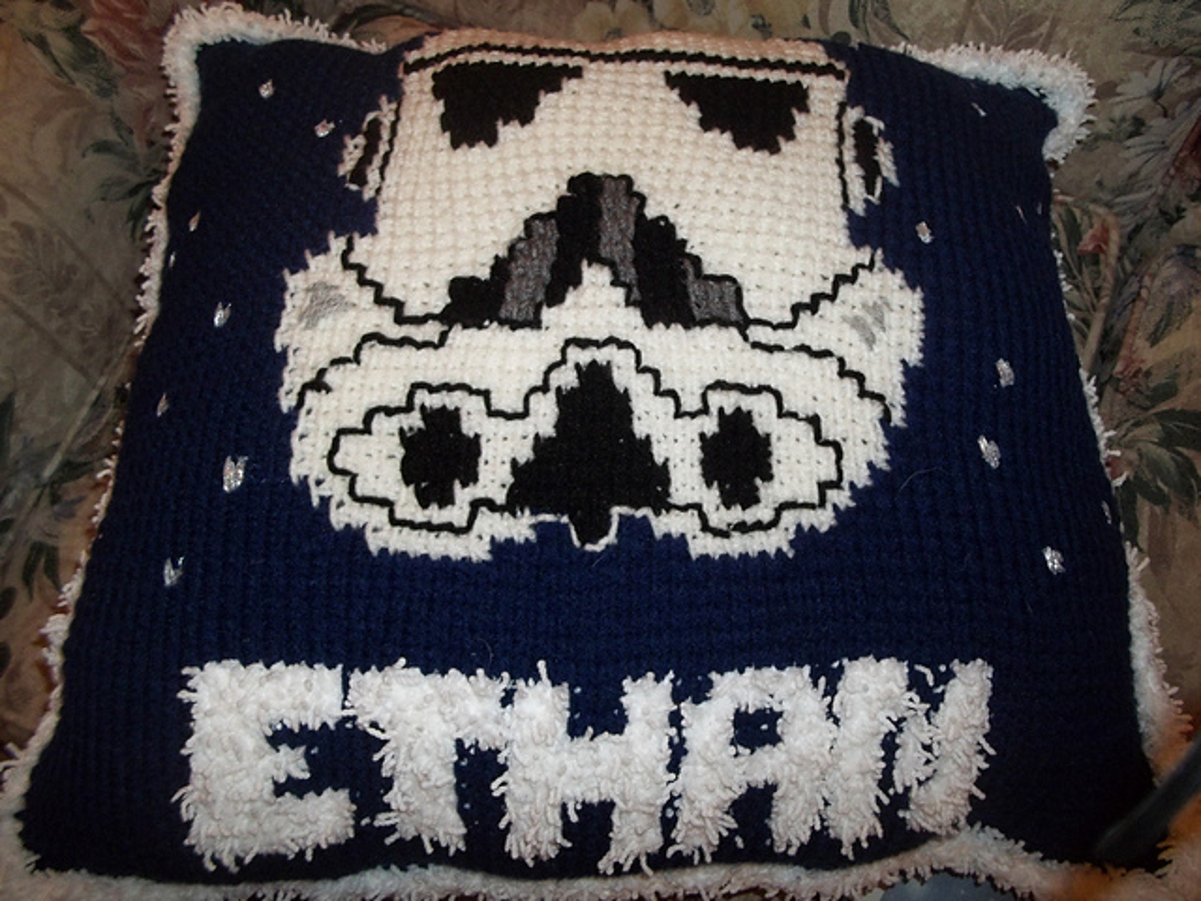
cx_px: 600
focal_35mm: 32
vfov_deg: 44.2
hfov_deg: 56.8
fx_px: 1110
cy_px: 450
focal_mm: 5.7
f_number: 2.9
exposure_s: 1/30
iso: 160
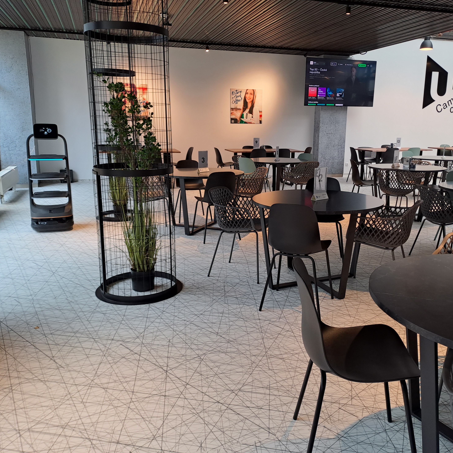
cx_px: 260
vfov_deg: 54.0
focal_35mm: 30
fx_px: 444
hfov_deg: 53.8
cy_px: 223
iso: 80
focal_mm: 4.65
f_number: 1.8
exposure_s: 1/50
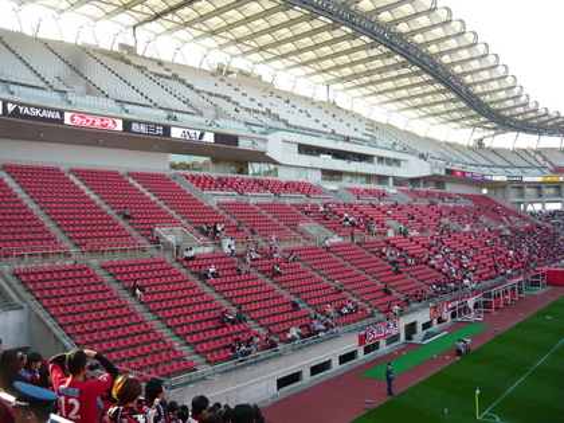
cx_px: 282
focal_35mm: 33
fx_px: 538
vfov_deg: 42.9
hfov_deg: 55.4
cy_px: 212
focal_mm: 5.5
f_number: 2.8
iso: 100
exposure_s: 1/200
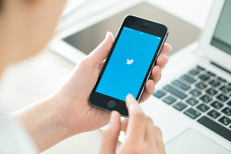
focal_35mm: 105
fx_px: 674
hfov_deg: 19.4
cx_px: 116
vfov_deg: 13.1
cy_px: 77
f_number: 3.5
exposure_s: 1/100
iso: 200
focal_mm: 105
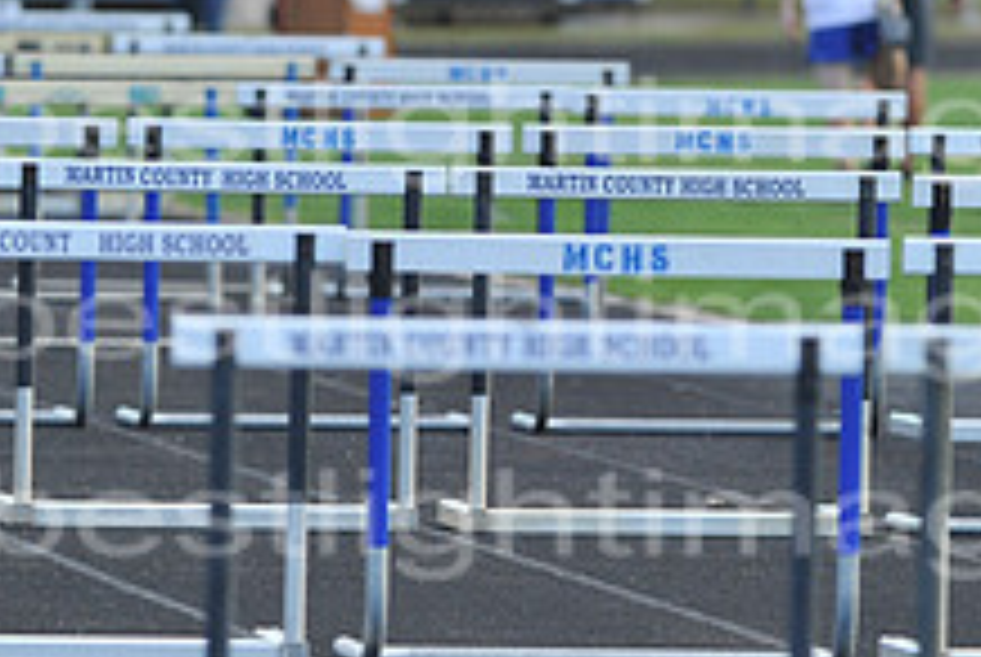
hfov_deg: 2.6
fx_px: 21720
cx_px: 567
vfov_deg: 1.7
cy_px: 230
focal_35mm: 796
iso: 800
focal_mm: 300
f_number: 4.5
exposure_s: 1/1250
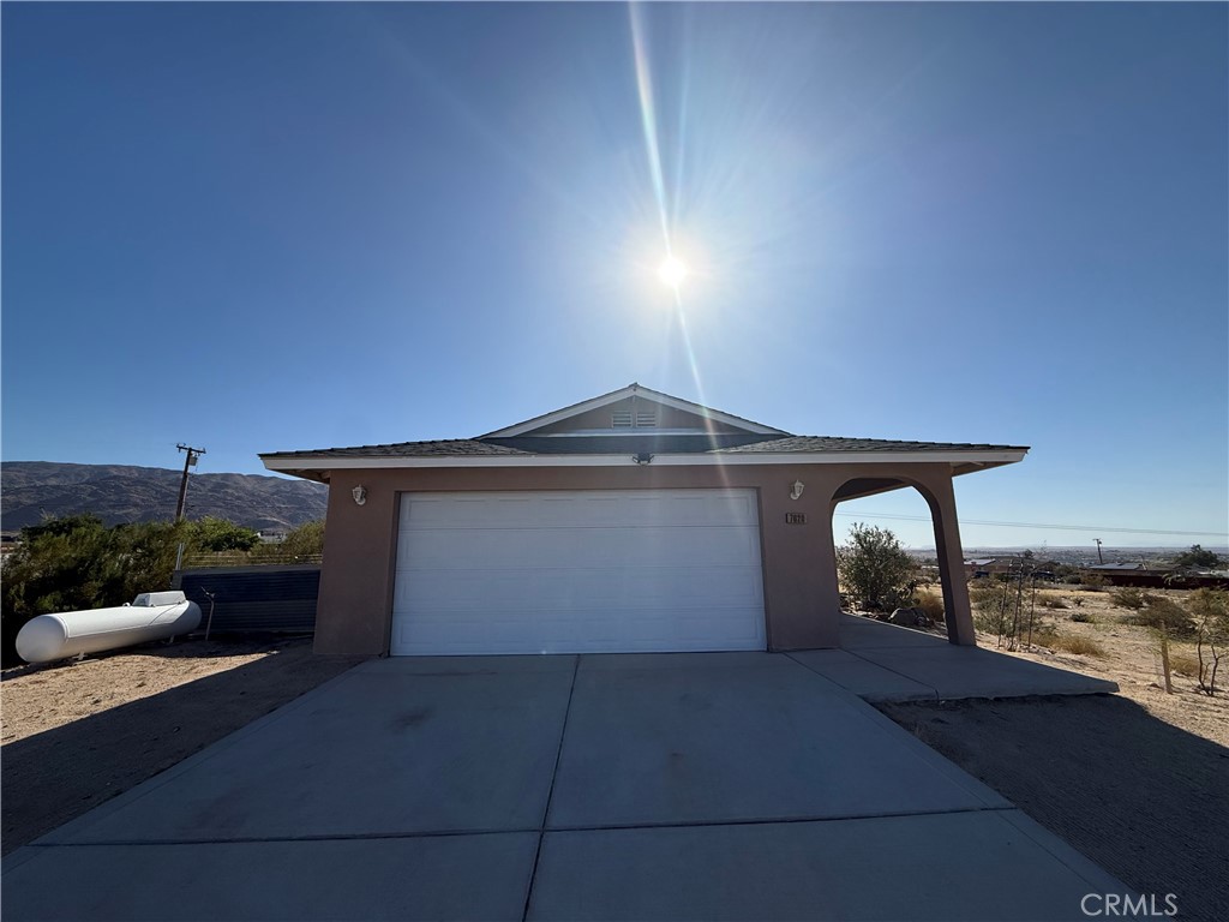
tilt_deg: +11.1
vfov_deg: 85.7
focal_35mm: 14
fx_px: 497
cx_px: 614
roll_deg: +0.3
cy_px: 461
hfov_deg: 102.1
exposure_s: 1/6173
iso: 64
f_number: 2.2
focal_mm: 2.22
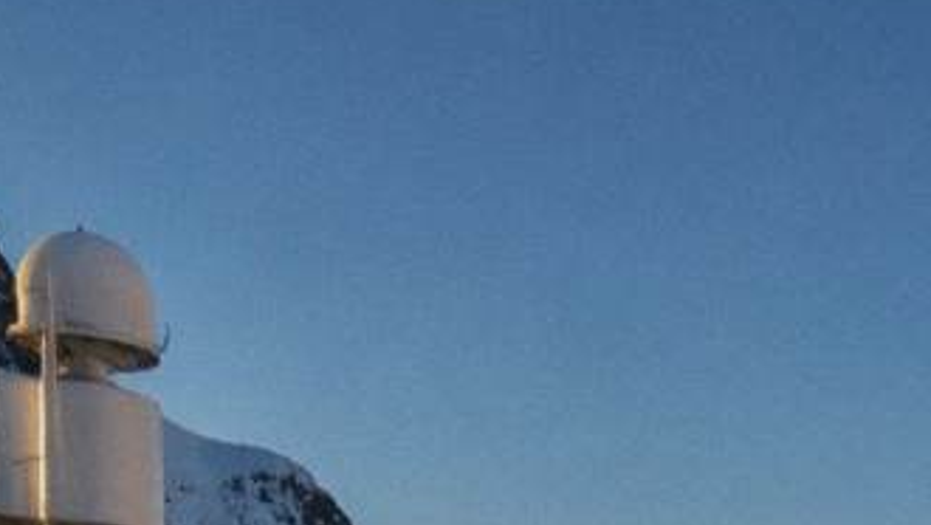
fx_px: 3680
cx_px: 1303
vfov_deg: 7.9
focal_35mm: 149
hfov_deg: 13.7
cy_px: 900
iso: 3200
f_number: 4
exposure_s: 1/80
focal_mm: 47
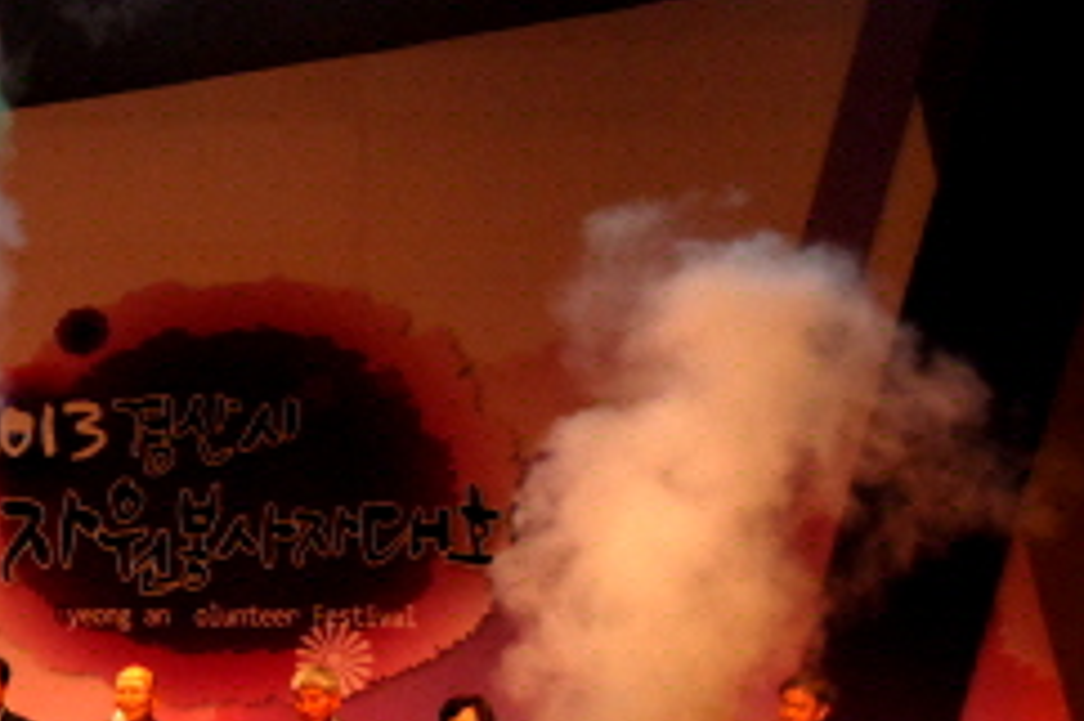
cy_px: 681
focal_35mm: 149
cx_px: -9
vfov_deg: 9.2
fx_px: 4483
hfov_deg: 13.6
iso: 800
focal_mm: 48
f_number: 4.8
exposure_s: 1/50
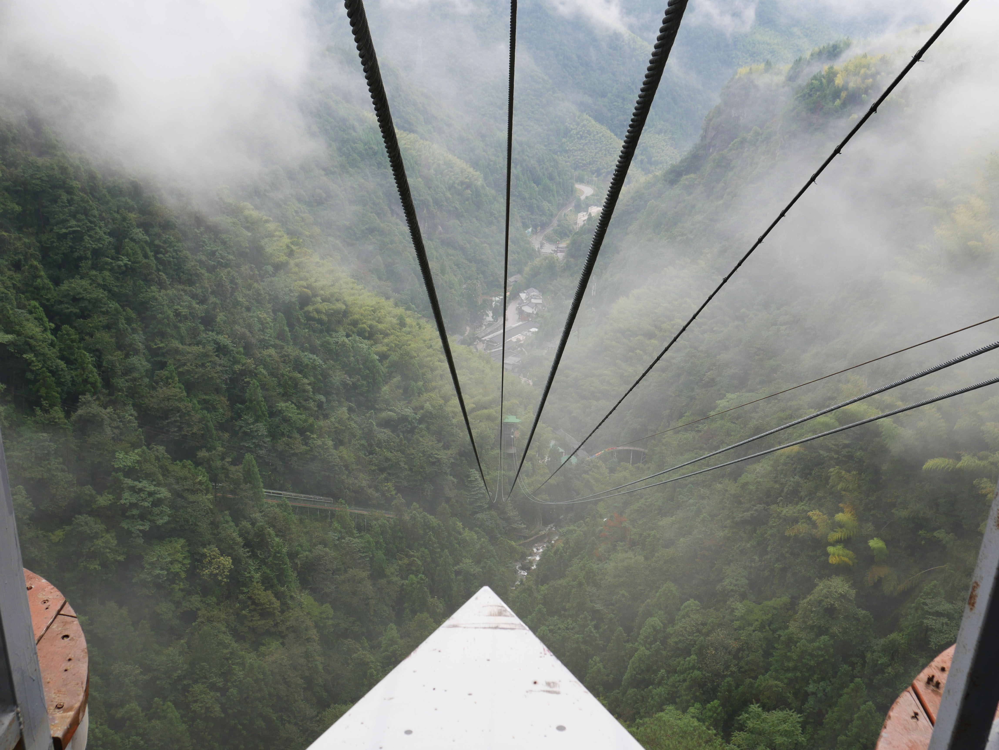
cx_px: 500
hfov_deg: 49.0
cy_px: 375
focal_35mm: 38
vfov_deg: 37.7
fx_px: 1097
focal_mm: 19
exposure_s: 1/250
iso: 200
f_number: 7.1
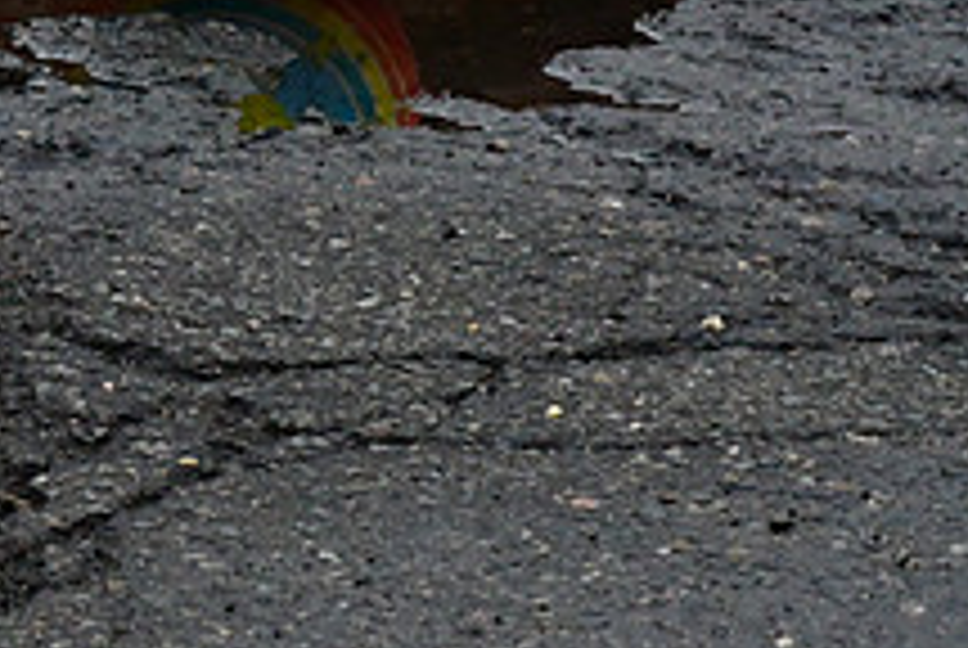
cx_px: -333
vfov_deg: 3.7
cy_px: -79
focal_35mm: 372
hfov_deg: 5.5
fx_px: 10016
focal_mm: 92
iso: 6400
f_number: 16
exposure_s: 1/50
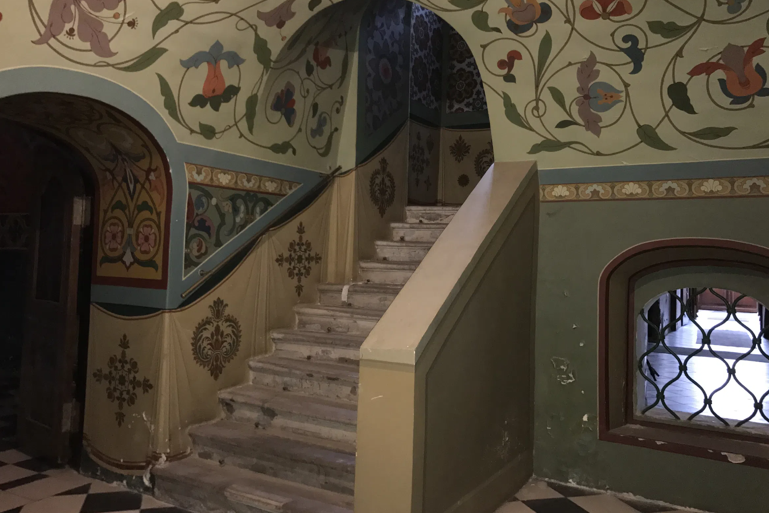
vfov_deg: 43.6
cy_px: 235
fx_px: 641
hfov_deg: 61.9
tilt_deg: +3.1
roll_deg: -1.7
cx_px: 375
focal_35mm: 30
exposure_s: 1/17
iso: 125
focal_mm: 3.99
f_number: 1.8
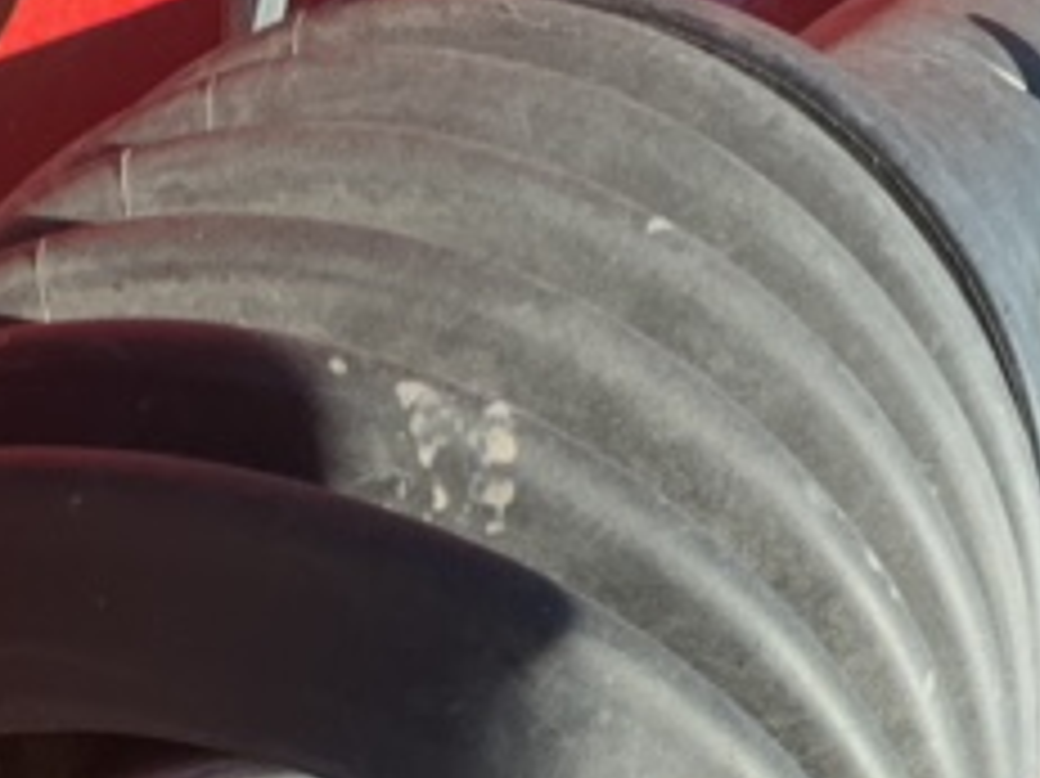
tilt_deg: -62.5
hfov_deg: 30.4
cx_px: 189
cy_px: 1511
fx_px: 1862
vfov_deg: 17.6
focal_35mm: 62
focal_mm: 2.22
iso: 20
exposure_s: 1/377
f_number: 2.2
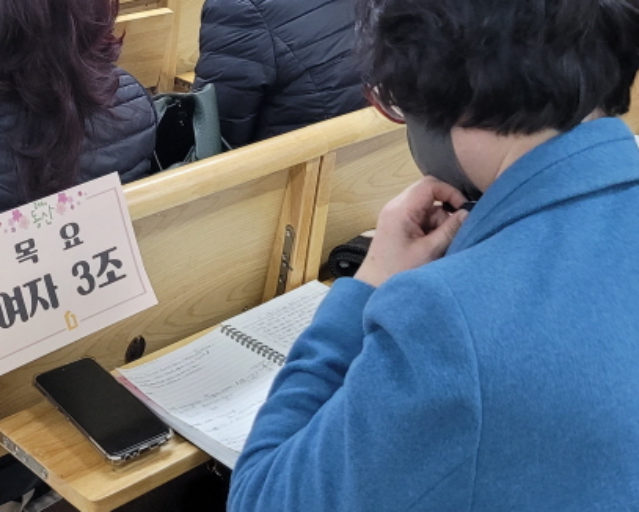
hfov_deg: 27.6
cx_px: 103
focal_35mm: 67
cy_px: -69
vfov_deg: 21.5
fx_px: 1268
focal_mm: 5.4
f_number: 1.8
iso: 320
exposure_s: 1/120
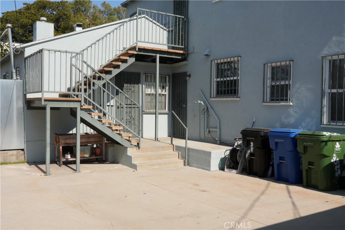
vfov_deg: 38.4
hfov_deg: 55.1
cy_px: 115
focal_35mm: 34
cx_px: 172
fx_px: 331
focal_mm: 23
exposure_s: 1/60.1
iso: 160
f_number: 22
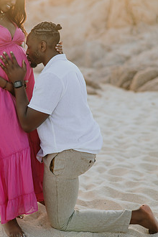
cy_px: 91
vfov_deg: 25.6
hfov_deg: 17.2
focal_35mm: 79
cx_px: 57
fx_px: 520
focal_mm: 58
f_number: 1.8
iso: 100
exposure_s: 1/800
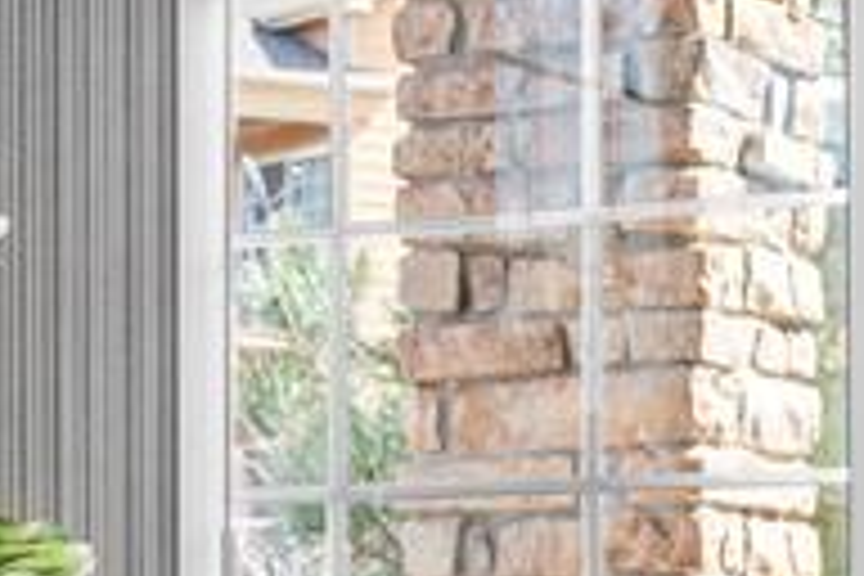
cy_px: 688
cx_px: -225
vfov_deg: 7.9
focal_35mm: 173
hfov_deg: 11.6
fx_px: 4152
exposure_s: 1/6
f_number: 8
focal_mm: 35
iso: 160
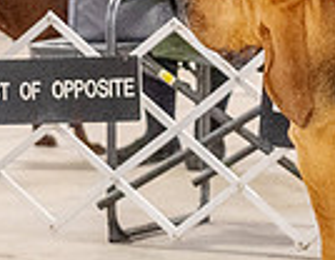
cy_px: -72
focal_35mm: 477
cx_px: -288
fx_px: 4675
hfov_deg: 4.1
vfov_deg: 3.2
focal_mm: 91
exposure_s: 1/400
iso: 6400
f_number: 2.8
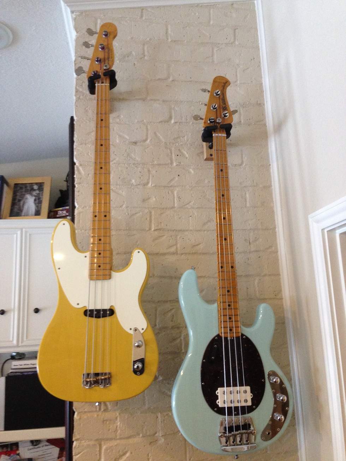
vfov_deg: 55.3
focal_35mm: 33
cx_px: 173
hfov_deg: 43.0
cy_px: 230
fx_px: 440
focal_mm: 4.12
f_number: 2.4
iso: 250
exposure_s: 1/20
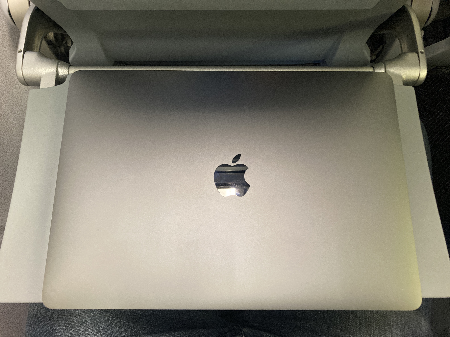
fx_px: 364
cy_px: 168
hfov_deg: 63.4
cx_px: 225
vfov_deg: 49.7
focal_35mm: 28
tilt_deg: -76.3
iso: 320
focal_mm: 3.99
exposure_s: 1/49
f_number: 1.8
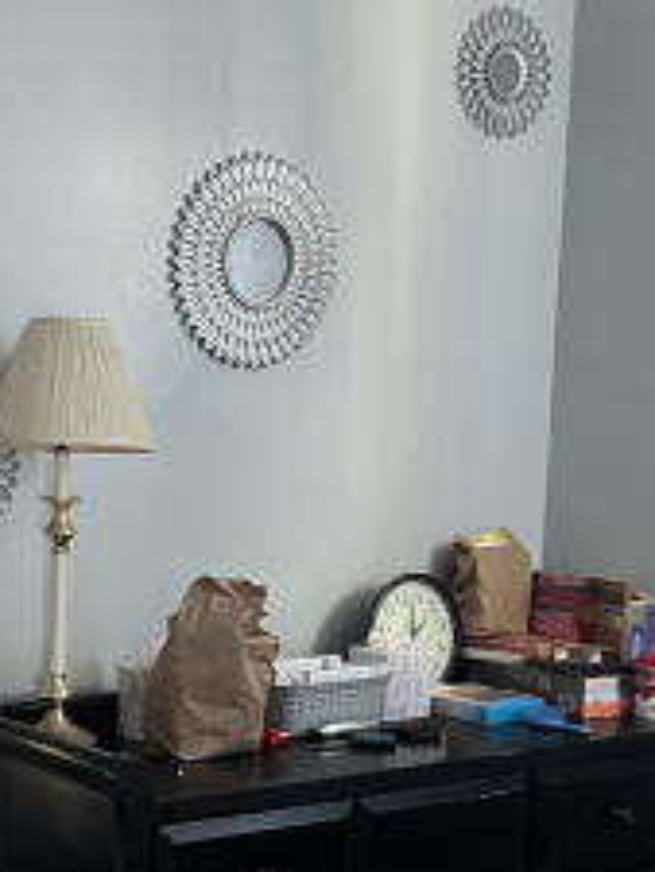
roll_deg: -1.9
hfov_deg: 18.7
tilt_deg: -11.0
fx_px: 1941
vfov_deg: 24.9
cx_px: 23
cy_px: 703
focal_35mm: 77
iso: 500
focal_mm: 5.7
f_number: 1.5
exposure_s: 1/43
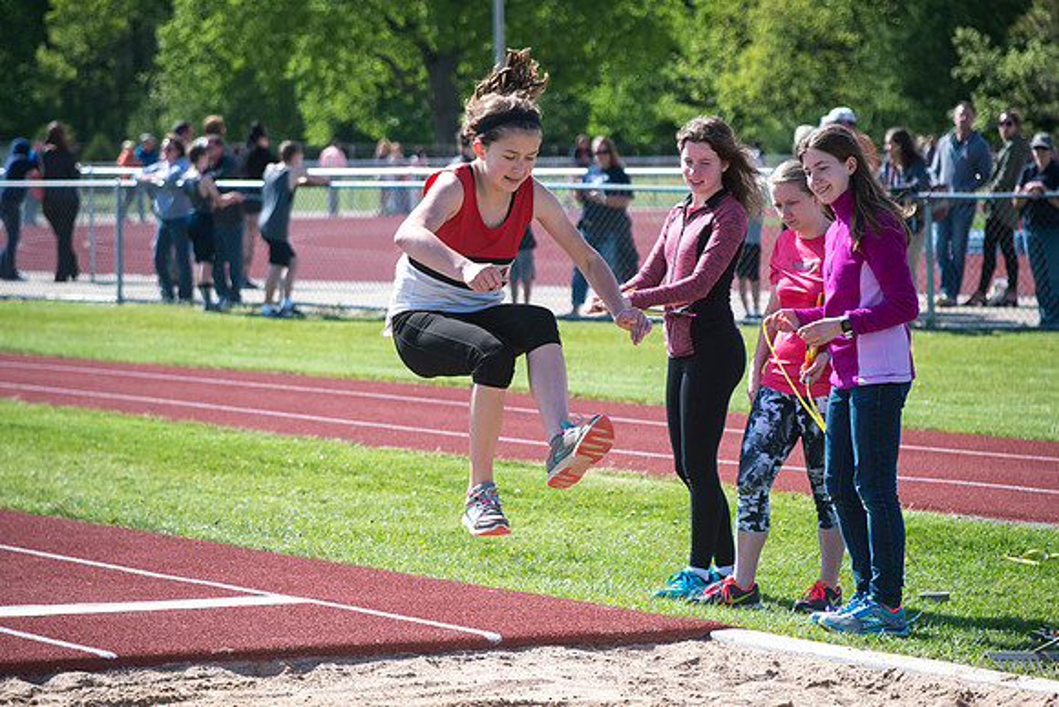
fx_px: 5002
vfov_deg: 8.1
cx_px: 530
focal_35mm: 170
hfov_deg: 12.1
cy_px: 354
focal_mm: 170
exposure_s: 1/2500
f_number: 6.3
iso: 1000
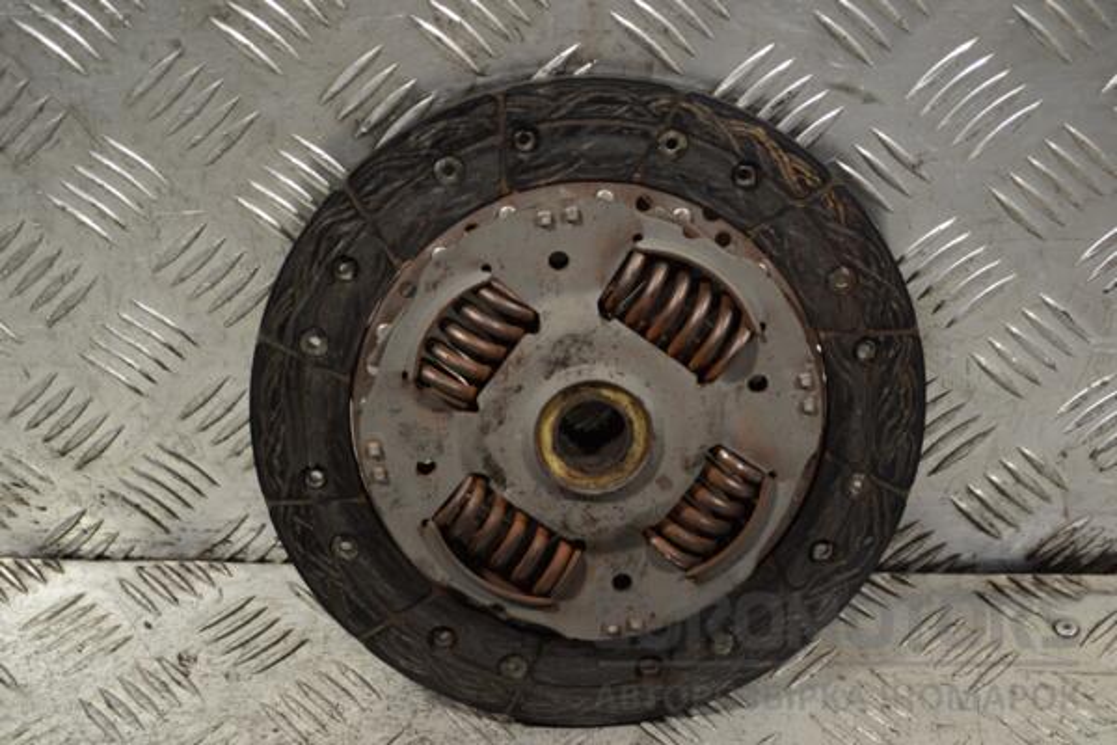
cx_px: 558
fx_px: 1862
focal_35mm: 60
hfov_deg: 33.4
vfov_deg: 22.6
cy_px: 372
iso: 220
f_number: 5.3
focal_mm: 40
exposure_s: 1/30
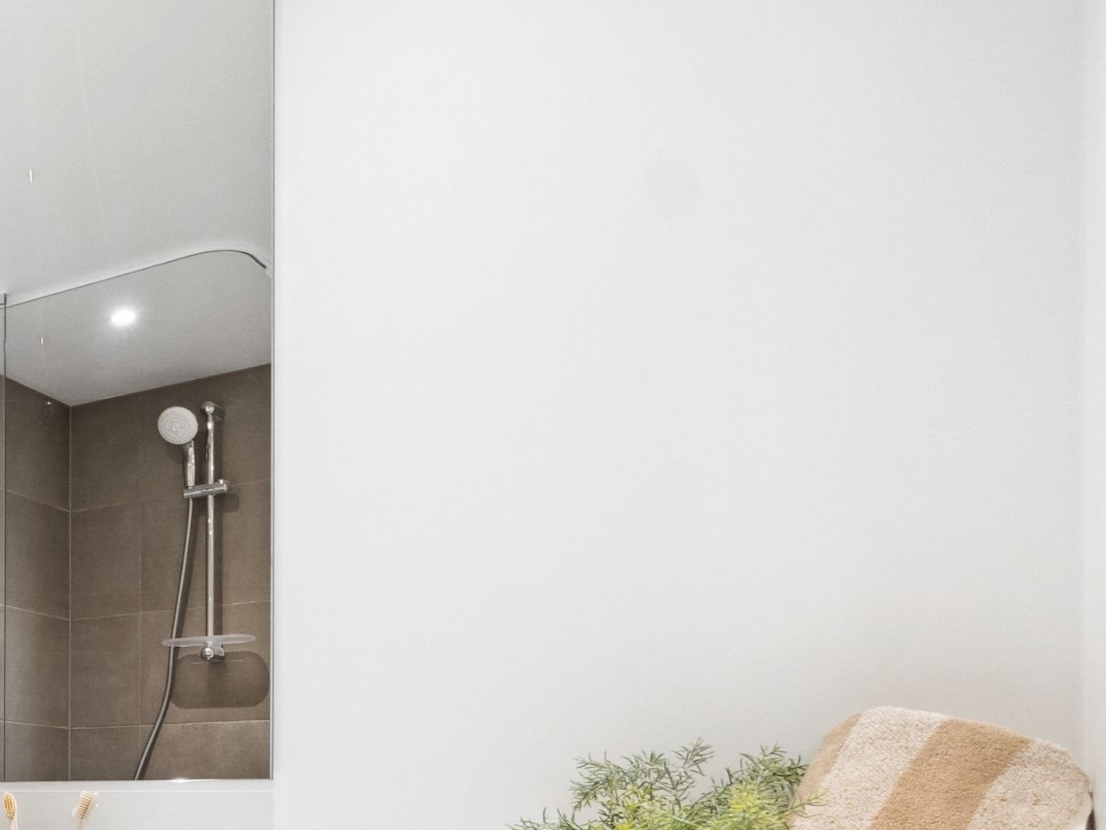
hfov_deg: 31.7
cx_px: -425
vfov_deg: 33.1
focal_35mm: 40
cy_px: 820
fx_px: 1278
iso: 500
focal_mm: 10
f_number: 8
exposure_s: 1/125
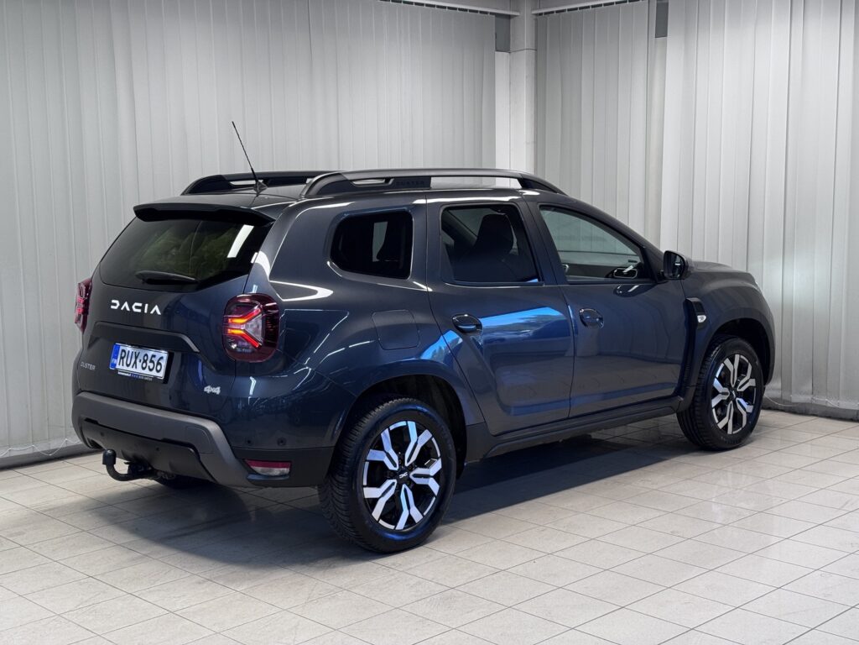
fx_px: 1191
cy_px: 322
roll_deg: +0.6
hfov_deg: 39.7
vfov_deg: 30.3
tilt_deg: -6.3
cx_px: 430
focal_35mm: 48
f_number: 1.78
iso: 125
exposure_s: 1/100
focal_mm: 6.76
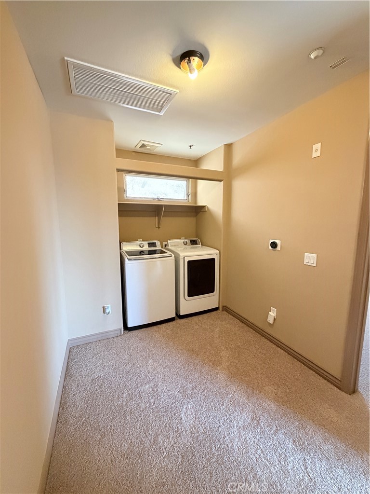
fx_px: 200
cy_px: 247
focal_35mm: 14
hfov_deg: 85.7
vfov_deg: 102.1
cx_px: 185
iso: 800
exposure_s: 1/60
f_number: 2.2
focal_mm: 2.22
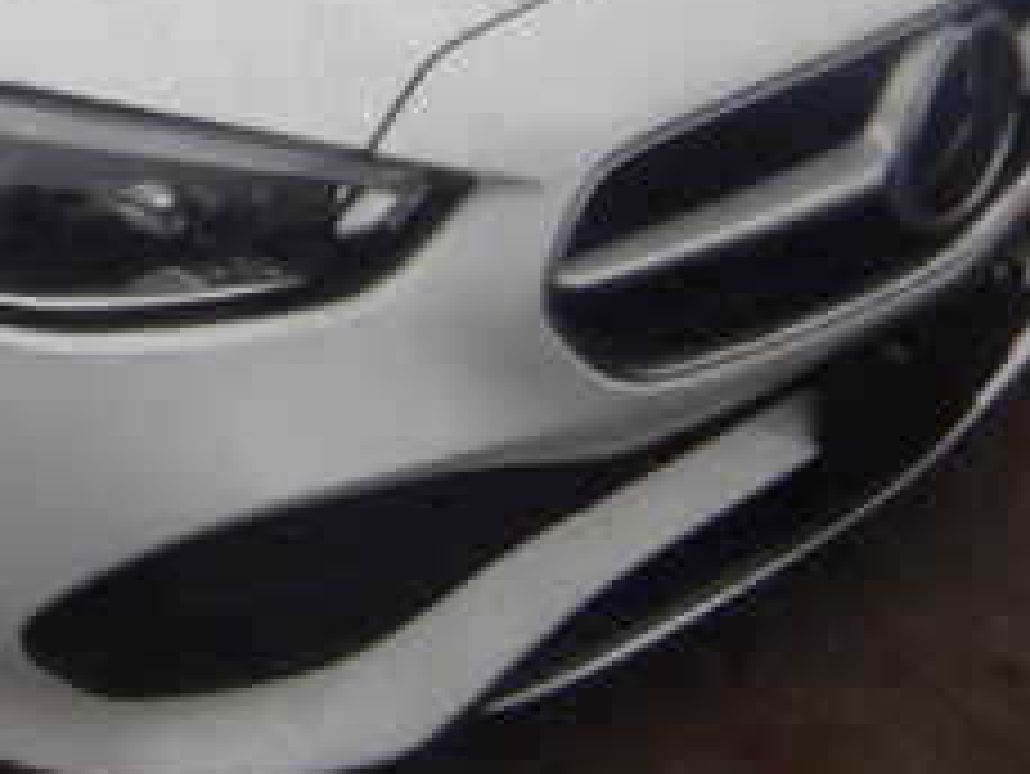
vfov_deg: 20.8
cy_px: -104
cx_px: -72
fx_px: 1995
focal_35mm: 67
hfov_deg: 26.9
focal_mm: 4.3
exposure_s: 1/200
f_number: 2.8
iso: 125
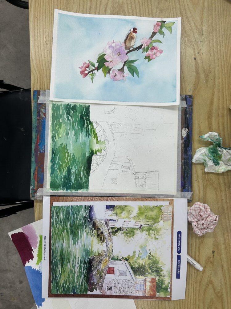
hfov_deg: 53.1
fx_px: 231
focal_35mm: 26
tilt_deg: -88.7
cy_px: 154
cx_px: 116
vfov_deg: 67.3
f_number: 1.5
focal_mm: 5.7
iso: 50
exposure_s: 1/294
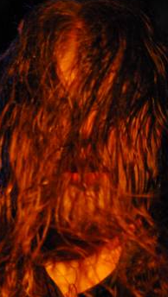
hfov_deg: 5.4
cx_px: 80
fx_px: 1770
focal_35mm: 224
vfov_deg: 9.6
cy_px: 193
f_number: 3
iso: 1600
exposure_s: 1/250
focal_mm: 70
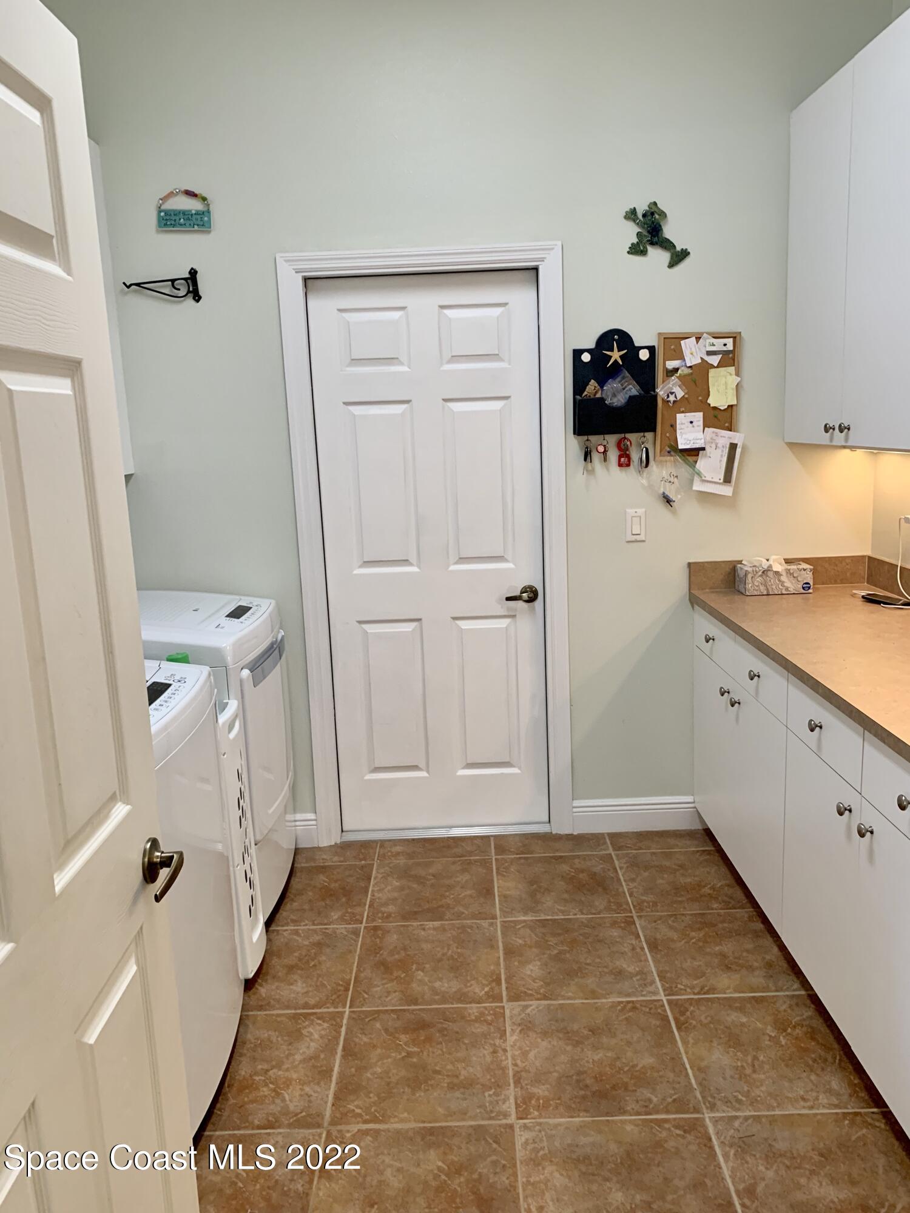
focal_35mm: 26
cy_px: 606
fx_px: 911
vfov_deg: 67.3
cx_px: 455
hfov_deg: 53.1
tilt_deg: -9.4
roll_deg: +2.9
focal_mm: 4.25
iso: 160
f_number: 1.8
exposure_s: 1/60
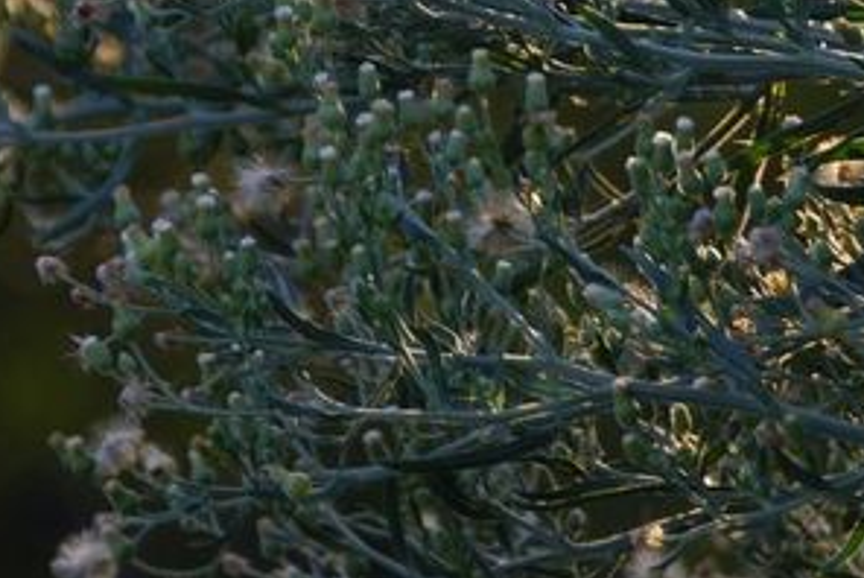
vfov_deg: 2.0
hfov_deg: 3.0
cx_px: 435
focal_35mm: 683
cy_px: 20
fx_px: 16408
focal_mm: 150
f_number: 5.6
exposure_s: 1/20
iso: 100
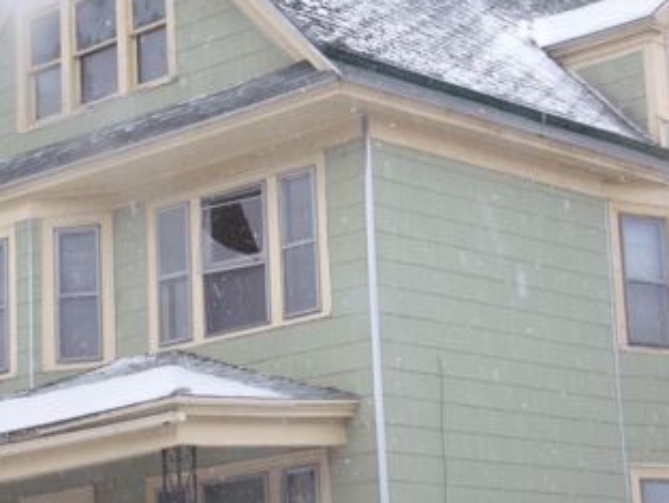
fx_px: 2127
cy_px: 248
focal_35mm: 110
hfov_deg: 17.9
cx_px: 282
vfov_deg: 13.5
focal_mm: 14.3
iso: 400
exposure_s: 1/80.7
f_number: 12.7
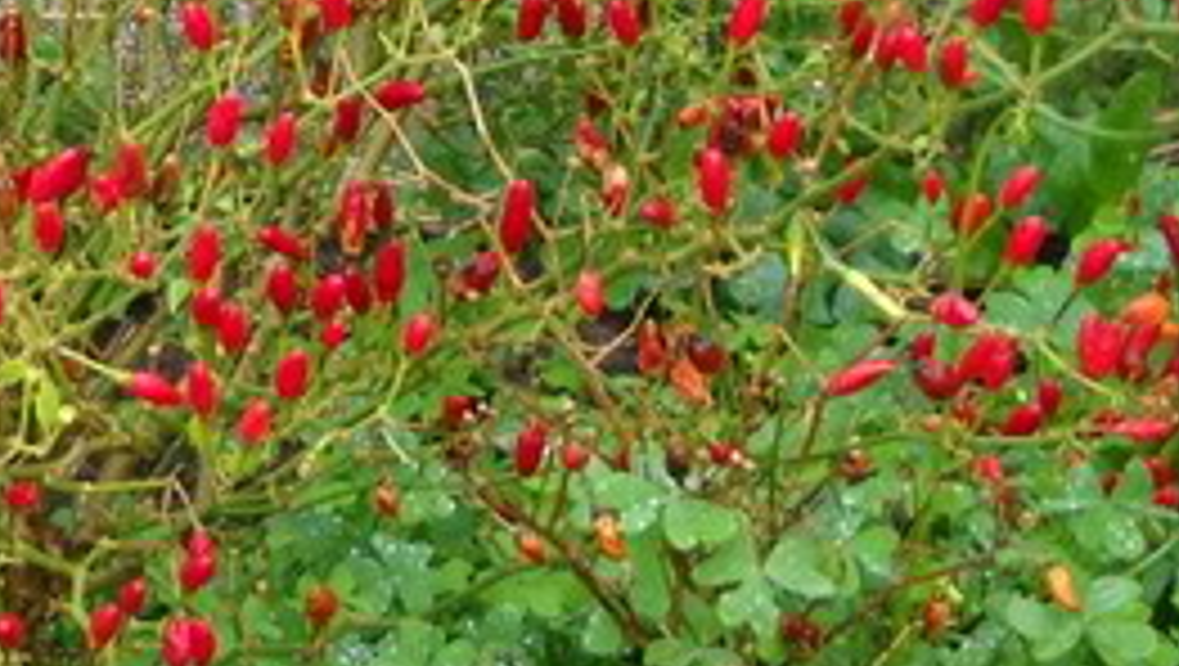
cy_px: -216
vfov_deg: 10.9
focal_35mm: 109
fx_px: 3411
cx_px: 63
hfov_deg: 19.2
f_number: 3.1
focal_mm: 6.7
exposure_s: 1/60
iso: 70
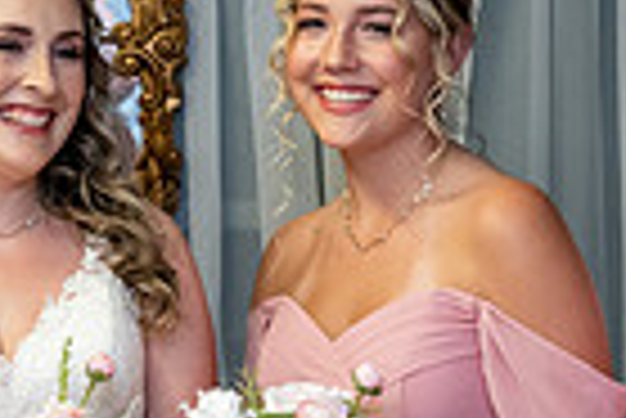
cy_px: 321
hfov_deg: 14.0
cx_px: 180
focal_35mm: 146
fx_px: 2541
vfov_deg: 9.4
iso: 2000
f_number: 4
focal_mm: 35
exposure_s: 1/320
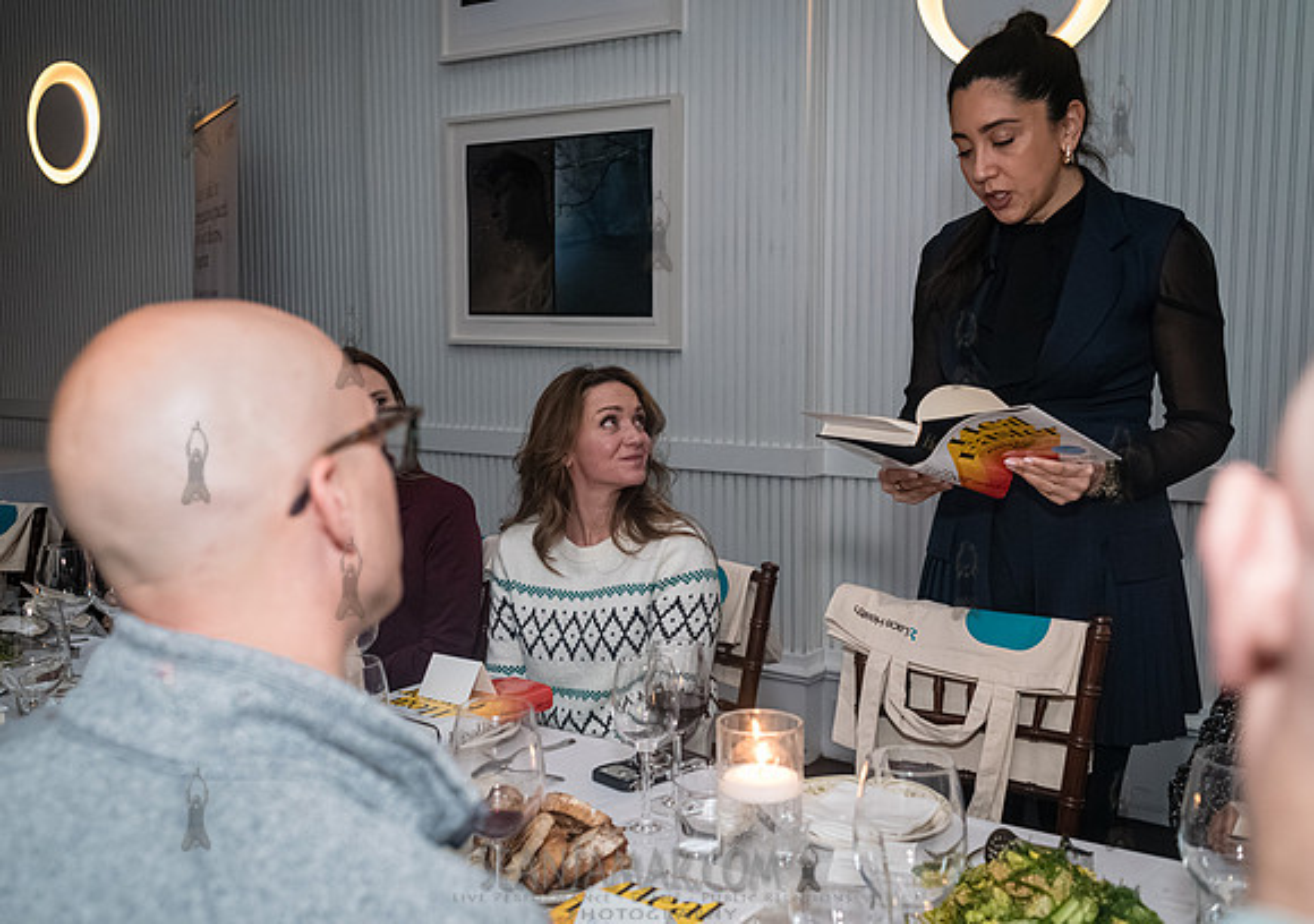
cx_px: 622
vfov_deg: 37.8
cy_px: 462
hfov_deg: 51.8
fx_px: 1351
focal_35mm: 36
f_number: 4.5
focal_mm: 35
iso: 6400
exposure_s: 1/320
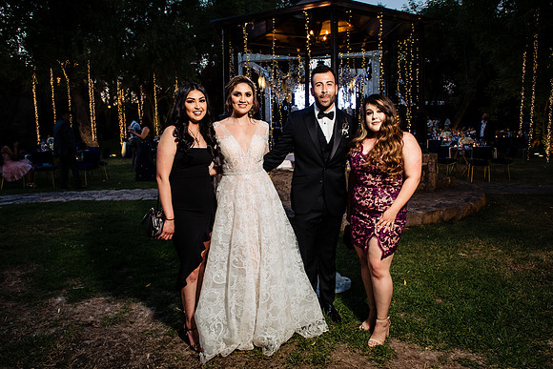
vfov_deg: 51.2
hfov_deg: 71.3
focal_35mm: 25
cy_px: 184
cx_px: 276
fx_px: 385
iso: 1250
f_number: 6.3
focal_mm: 24
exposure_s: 1/125
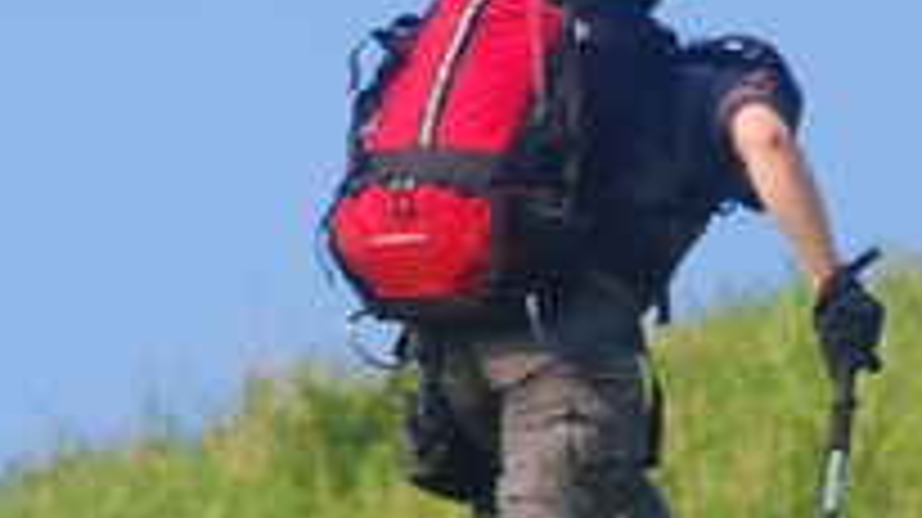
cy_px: 561
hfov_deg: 2.0
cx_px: 589
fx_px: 26899
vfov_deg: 1.1
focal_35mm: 1101
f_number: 8
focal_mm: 200
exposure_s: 1/160
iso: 100
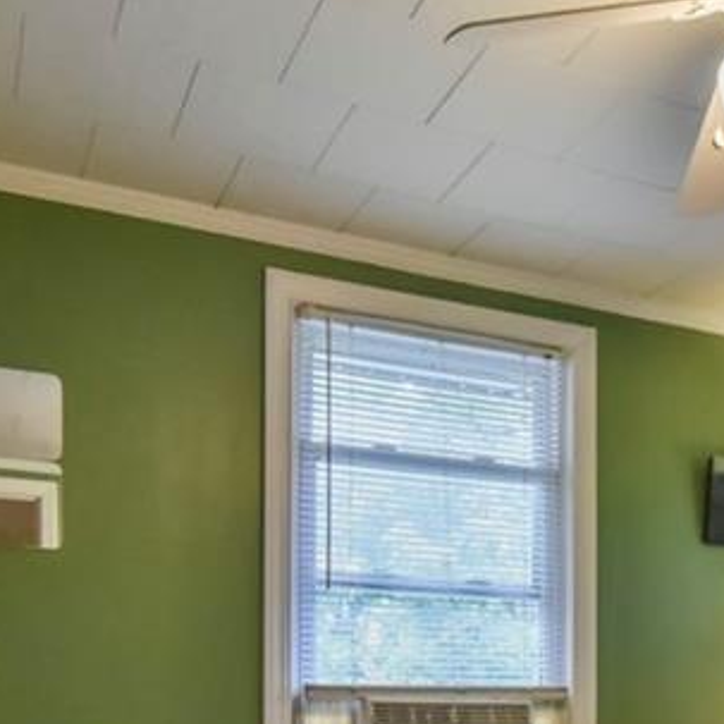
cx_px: 523
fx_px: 1088
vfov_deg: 33.5
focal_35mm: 46
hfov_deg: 36.1
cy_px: 732
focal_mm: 16
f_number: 5.6
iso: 4000
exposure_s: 1/200
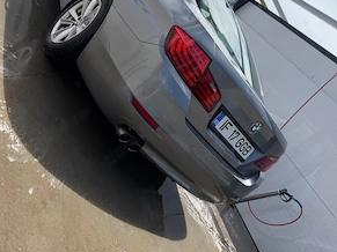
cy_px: 60
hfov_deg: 55.4
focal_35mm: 33
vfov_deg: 41.5
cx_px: 164
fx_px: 321
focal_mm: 6.76
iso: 80
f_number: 1.78
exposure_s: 1/5319
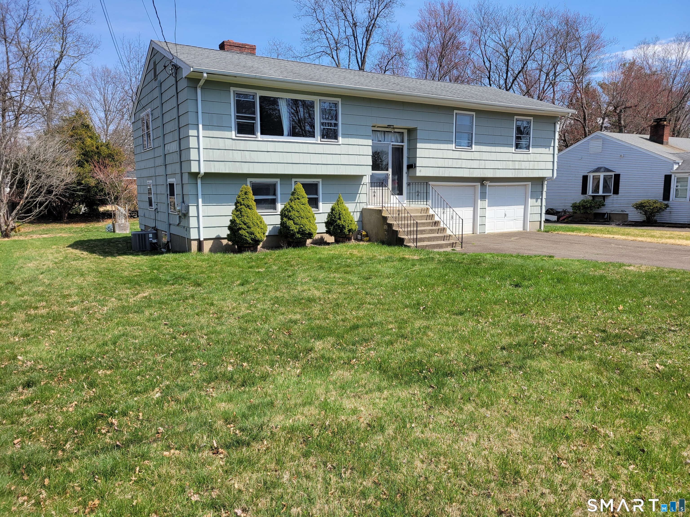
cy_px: 258
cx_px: 345
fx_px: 518
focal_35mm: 26
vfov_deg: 53.1
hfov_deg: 67.3
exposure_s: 1/1695
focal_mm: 5.4
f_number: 1.8
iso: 40
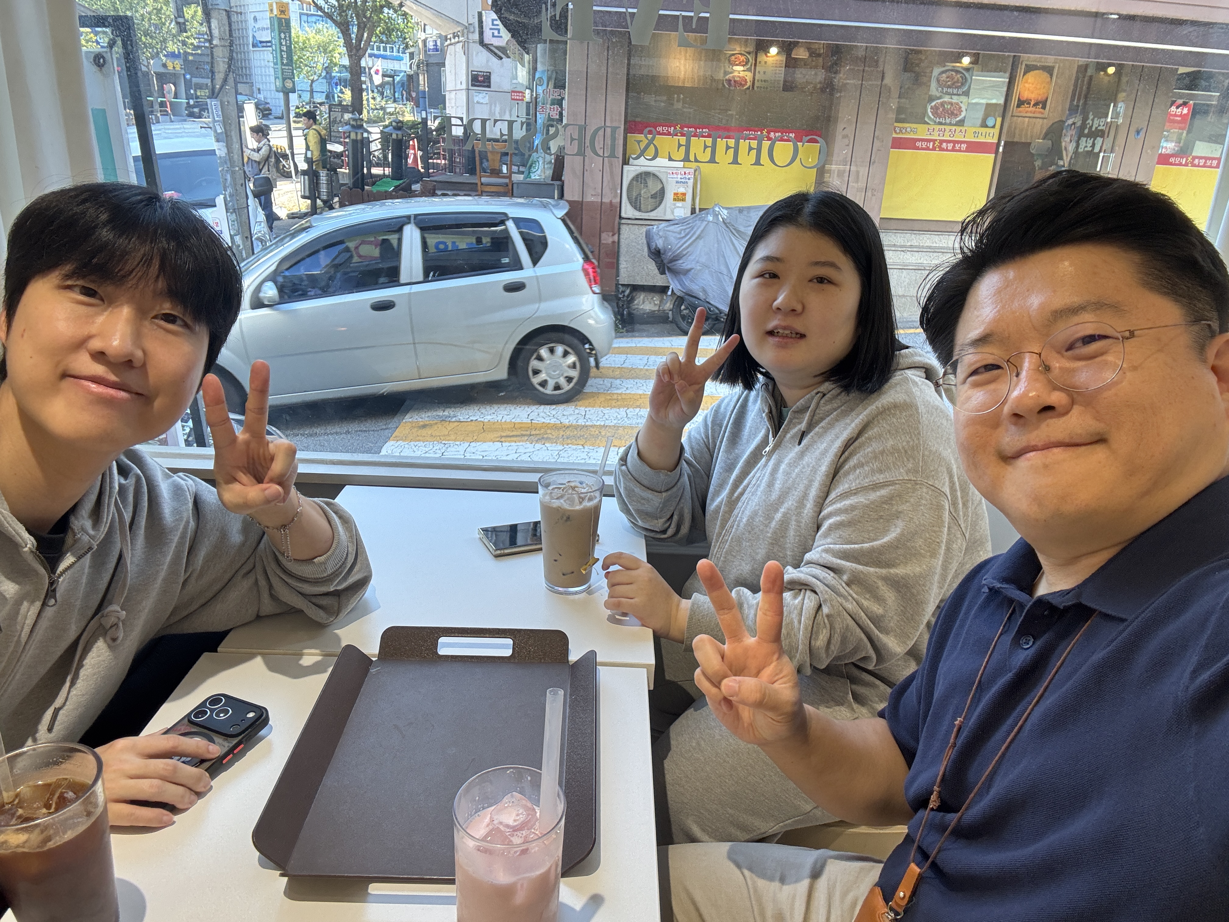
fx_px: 817
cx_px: 614
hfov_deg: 73.9
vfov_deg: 58.9
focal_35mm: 23
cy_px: 461
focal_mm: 2.69
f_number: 1.9
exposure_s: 1/60
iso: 50
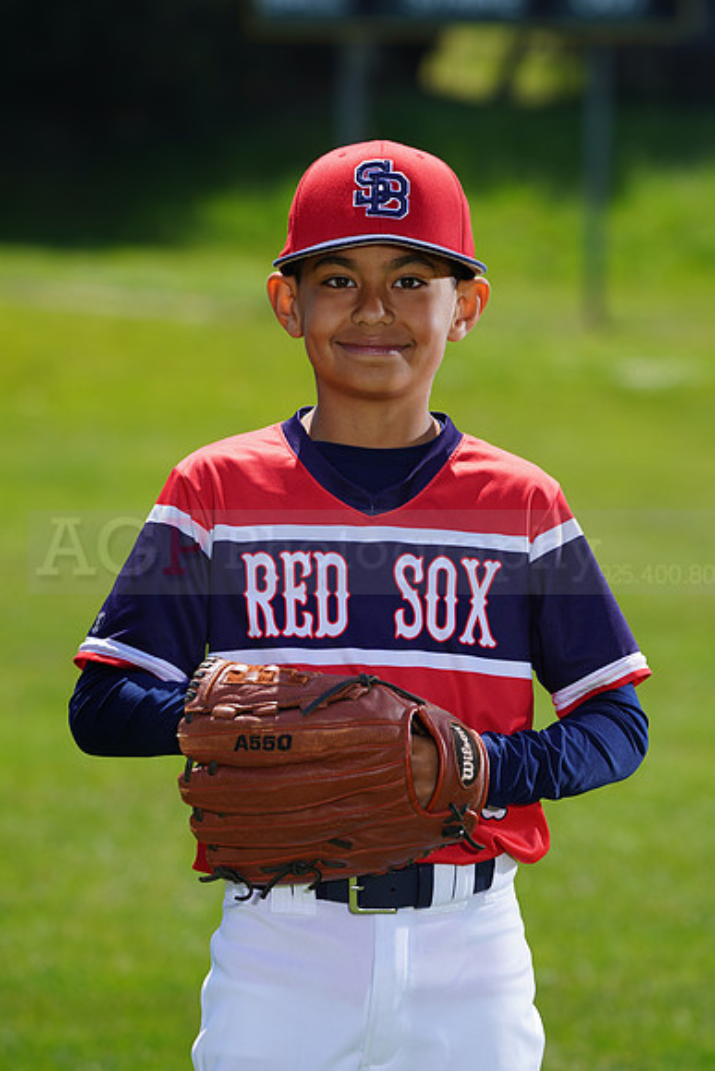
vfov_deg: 9.2
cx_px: 358
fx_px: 6669
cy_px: 536
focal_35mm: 224
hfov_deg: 6.1
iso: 100
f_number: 7.1
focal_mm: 224
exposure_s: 1/250
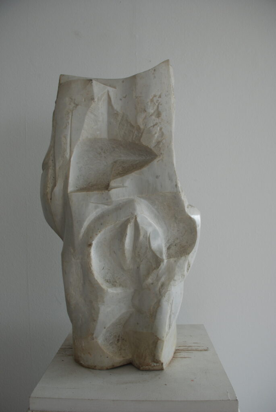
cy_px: 206
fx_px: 344
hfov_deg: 43.7
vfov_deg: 61.9
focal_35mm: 30
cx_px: 138
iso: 200
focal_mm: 20
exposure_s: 1/125
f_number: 5.6
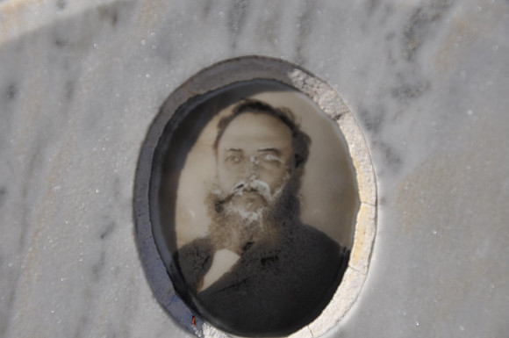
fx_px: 1313
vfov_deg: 14.7
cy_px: 169
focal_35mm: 93
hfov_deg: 21.9
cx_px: 254
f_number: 5.6
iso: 220
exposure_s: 1/500
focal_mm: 62
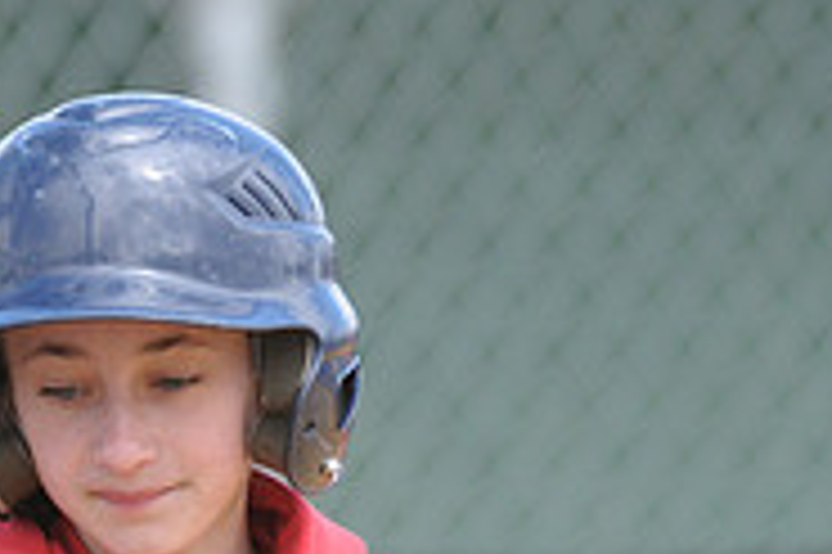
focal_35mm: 1882
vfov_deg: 0.7
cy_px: 826
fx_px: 43456
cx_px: 189
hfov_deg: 1.1
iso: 400
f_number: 4.5
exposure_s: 1/640
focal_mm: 400
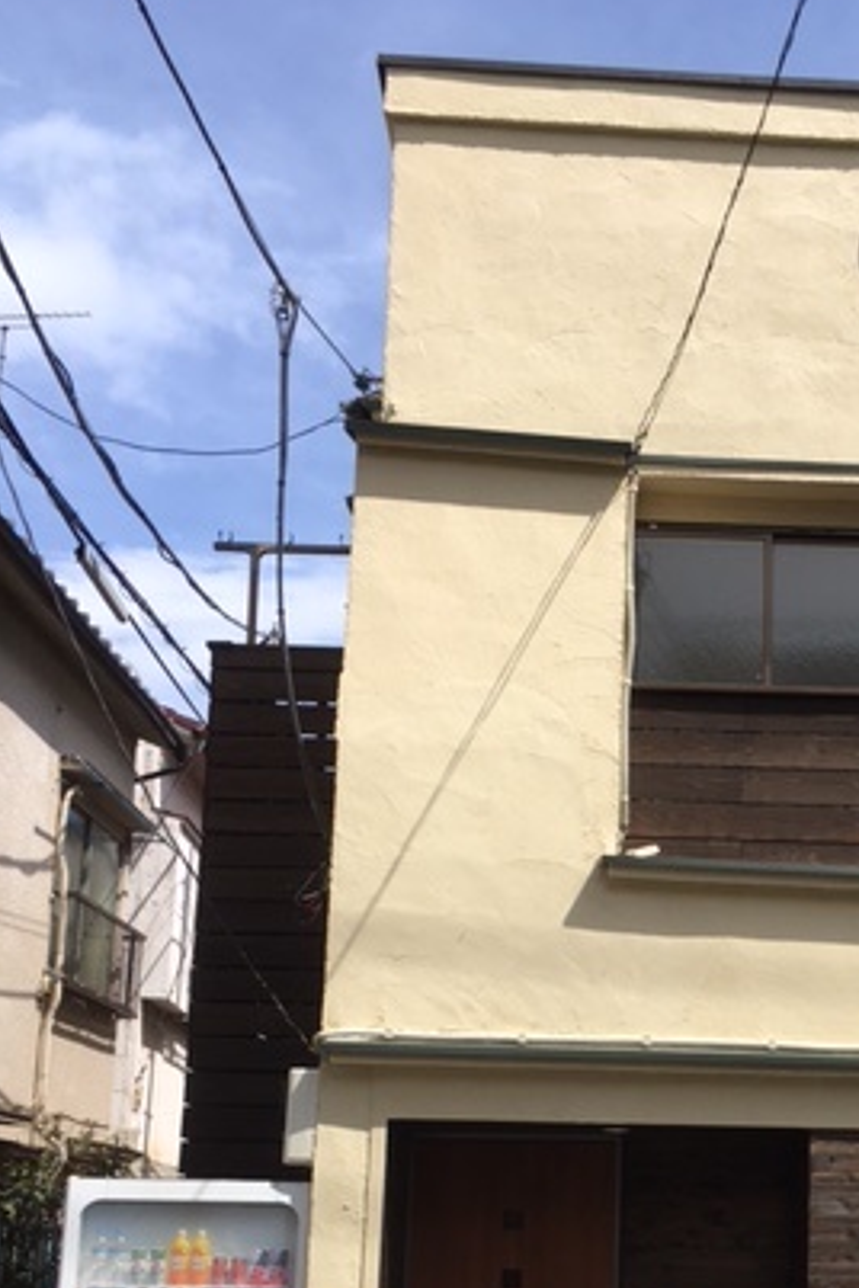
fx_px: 1718
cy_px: 974
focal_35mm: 48
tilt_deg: +9.8
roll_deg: -1.7
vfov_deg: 39.9
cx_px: 760
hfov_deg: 27.2
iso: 25
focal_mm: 4.15
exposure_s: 1/1221
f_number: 2.2
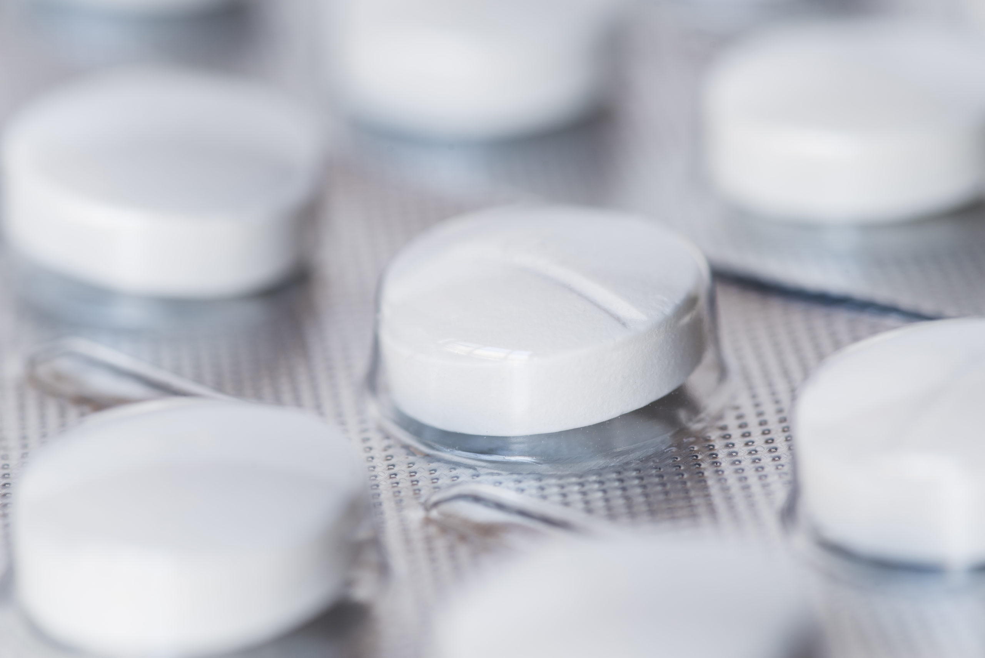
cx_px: 492
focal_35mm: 100
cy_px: 329
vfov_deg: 13.7
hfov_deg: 20.4
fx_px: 2737
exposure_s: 1/4
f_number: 8
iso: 100
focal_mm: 100
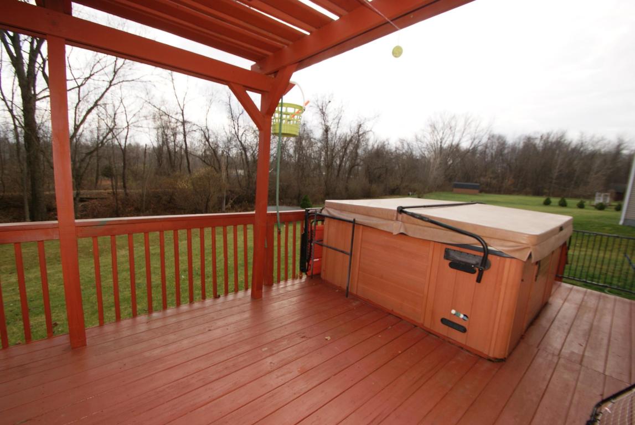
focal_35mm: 15
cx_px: 318
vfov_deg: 77.5
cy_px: 212
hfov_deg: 100.3
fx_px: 265
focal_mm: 10
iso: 100
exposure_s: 1/160
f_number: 5.6
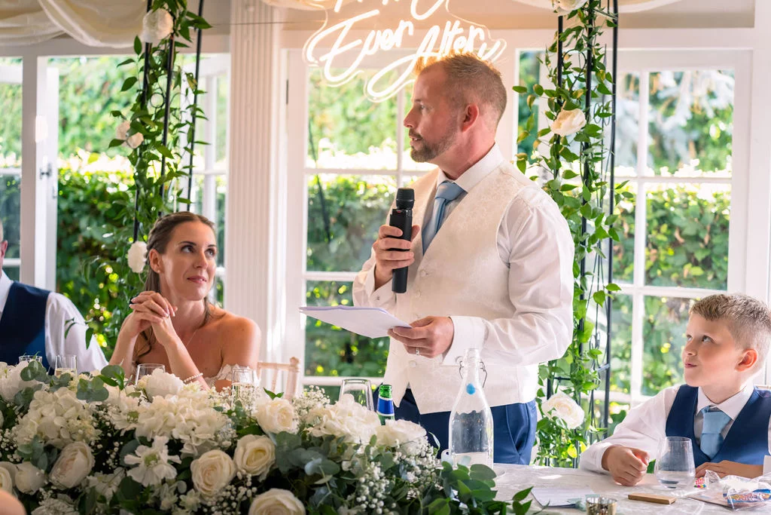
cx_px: 386
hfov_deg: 28.8
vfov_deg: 19.5
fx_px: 1499
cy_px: 258
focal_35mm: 70
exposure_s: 1/250
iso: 1000
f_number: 2.8
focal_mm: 70
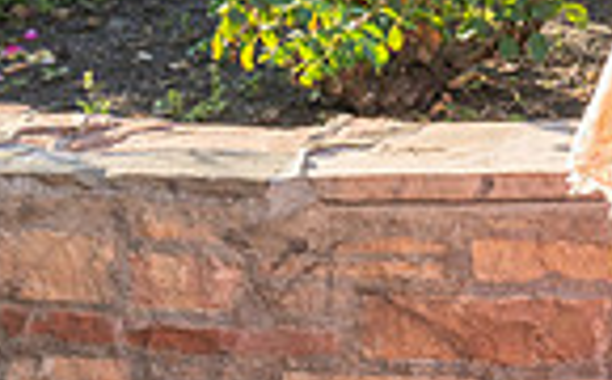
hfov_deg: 8.5
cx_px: 1178
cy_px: -298
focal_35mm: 237
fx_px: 3945
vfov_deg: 5.4
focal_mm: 58
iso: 200
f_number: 5.6
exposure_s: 1/200
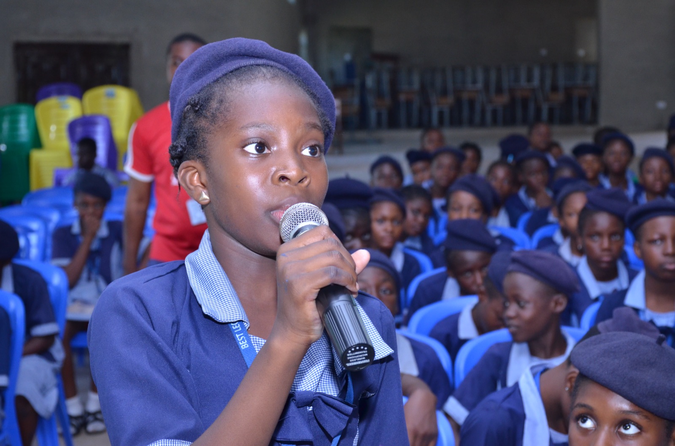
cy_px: 223
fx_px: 1403
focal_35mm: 75
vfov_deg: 18.1
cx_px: 338
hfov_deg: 27.1
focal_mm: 50
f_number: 6.3
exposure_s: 1/125
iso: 640
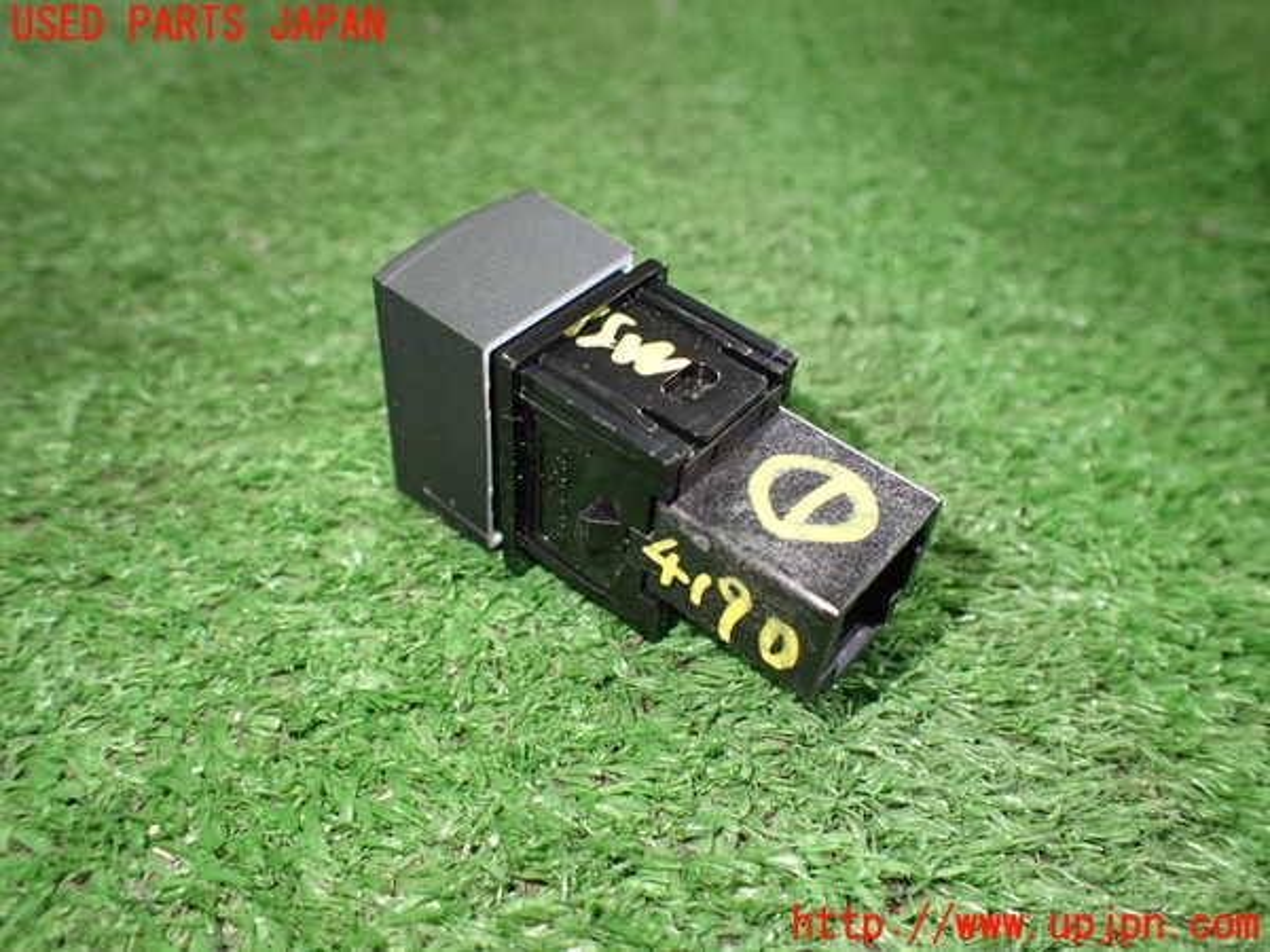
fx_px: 1101
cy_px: 476
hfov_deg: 60.0
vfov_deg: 46.8
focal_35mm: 30
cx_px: 635
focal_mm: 5.4
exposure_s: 1/100
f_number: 2.3
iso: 800
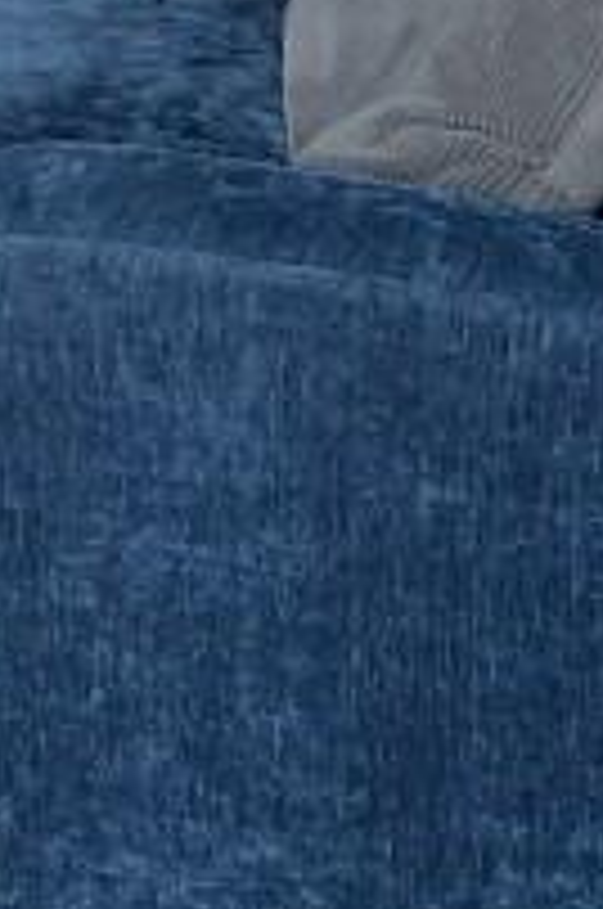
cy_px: -680
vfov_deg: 14.0
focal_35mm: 132
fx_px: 3328
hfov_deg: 9.8
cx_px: -526
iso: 32
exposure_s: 1/60
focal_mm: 4.6
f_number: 2
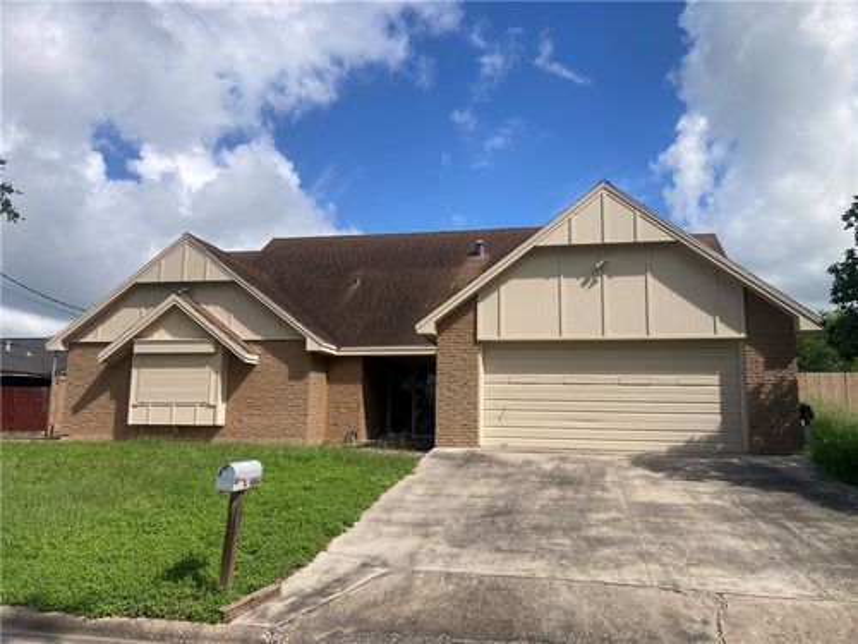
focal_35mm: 28
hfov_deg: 63.4
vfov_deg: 49.7
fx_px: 694
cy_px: 322
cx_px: 429
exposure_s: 1/2703
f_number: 1.8
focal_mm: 3.99
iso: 20
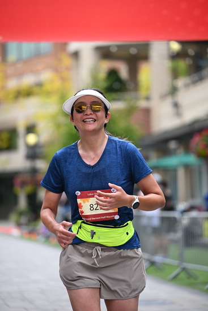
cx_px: 104
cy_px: 156
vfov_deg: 15.8
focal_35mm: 130
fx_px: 1126
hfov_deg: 10.6
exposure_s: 1/2500
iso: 640
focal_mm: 130
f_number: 2.8
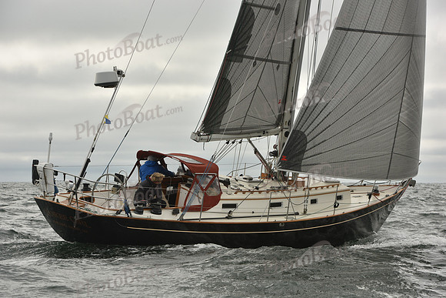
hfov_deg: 15.2
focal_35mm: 135
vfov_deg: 10.2
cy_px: 149
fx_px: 1673
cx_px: 223
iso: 320
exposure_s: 1/800
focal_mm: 135
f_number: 9
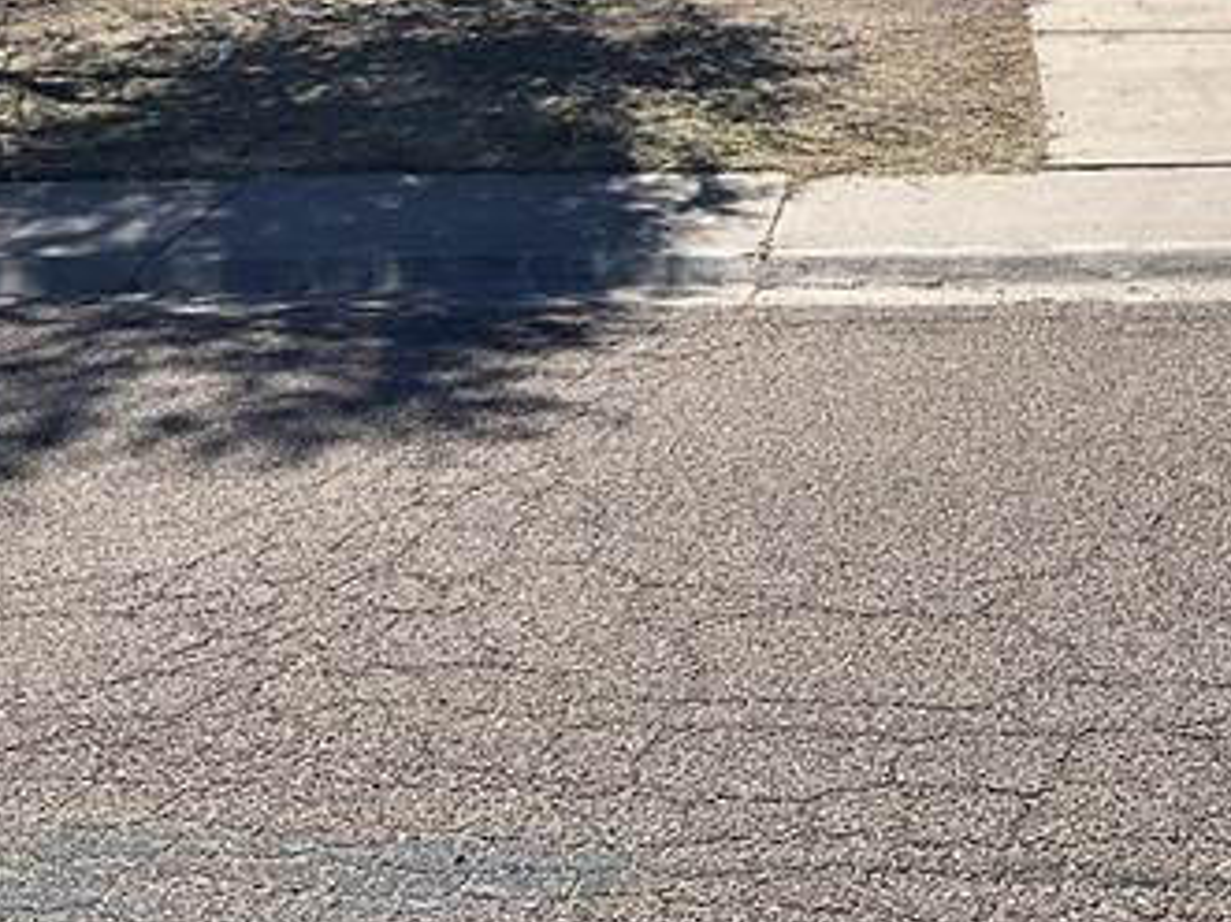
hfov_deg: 34.1
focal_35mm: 56
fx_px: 1991
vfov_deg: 25.5
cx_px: 814
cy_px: 139
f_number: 1.8
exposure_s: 1/1848
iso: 25
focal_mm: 3
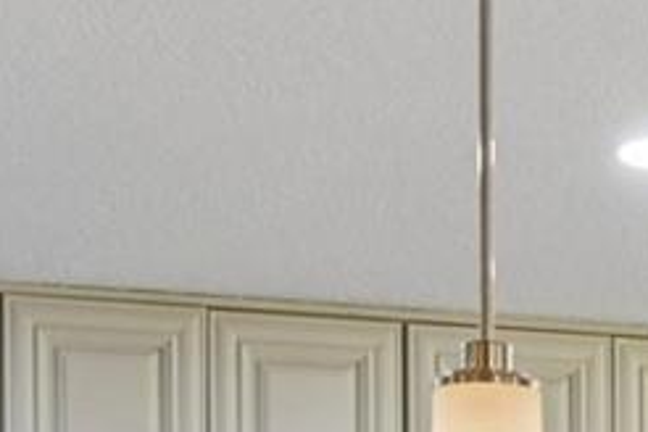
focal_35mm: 143
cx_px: 811
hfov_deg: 13.9
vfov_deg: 8.9
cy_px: 917
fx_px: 2574
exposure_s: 1/5
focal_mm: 22
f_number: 8
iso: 400
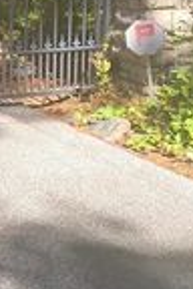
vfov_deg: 19.0
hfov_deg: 11.3
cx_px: -229
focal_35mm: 106
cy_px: 34
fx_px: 852
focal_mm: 6.3
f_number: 1.7
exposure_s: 1/124
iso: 12
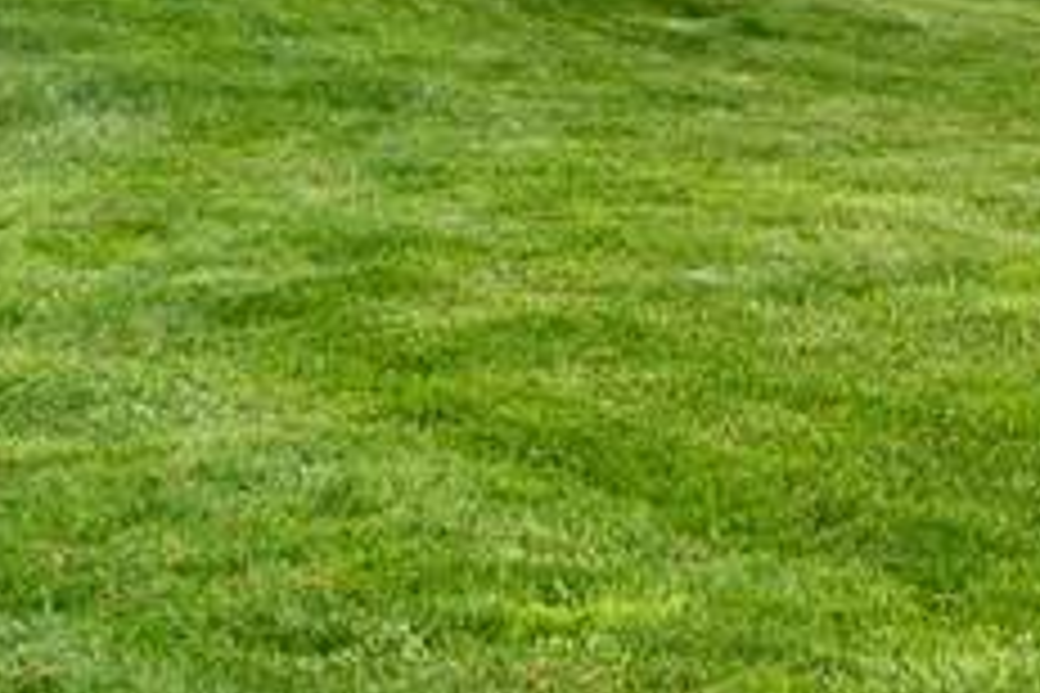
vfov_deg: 11.2
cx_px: 2323
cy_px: -590
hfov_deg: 14.0
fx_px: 3264
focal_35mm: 113
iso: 100
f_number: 22
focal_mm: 24
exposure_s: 1/50
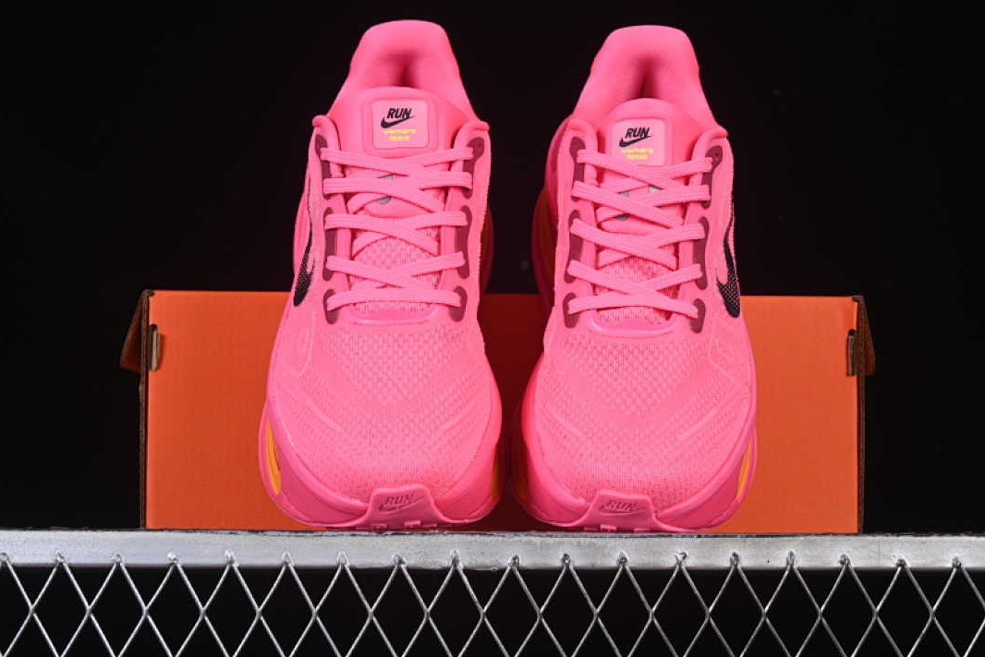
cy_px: 326
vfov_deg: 18.0
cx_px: 494
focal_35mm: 76
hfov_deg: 26.6
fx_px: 2080
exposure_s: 1/80
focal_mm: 50
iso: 160
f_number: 8
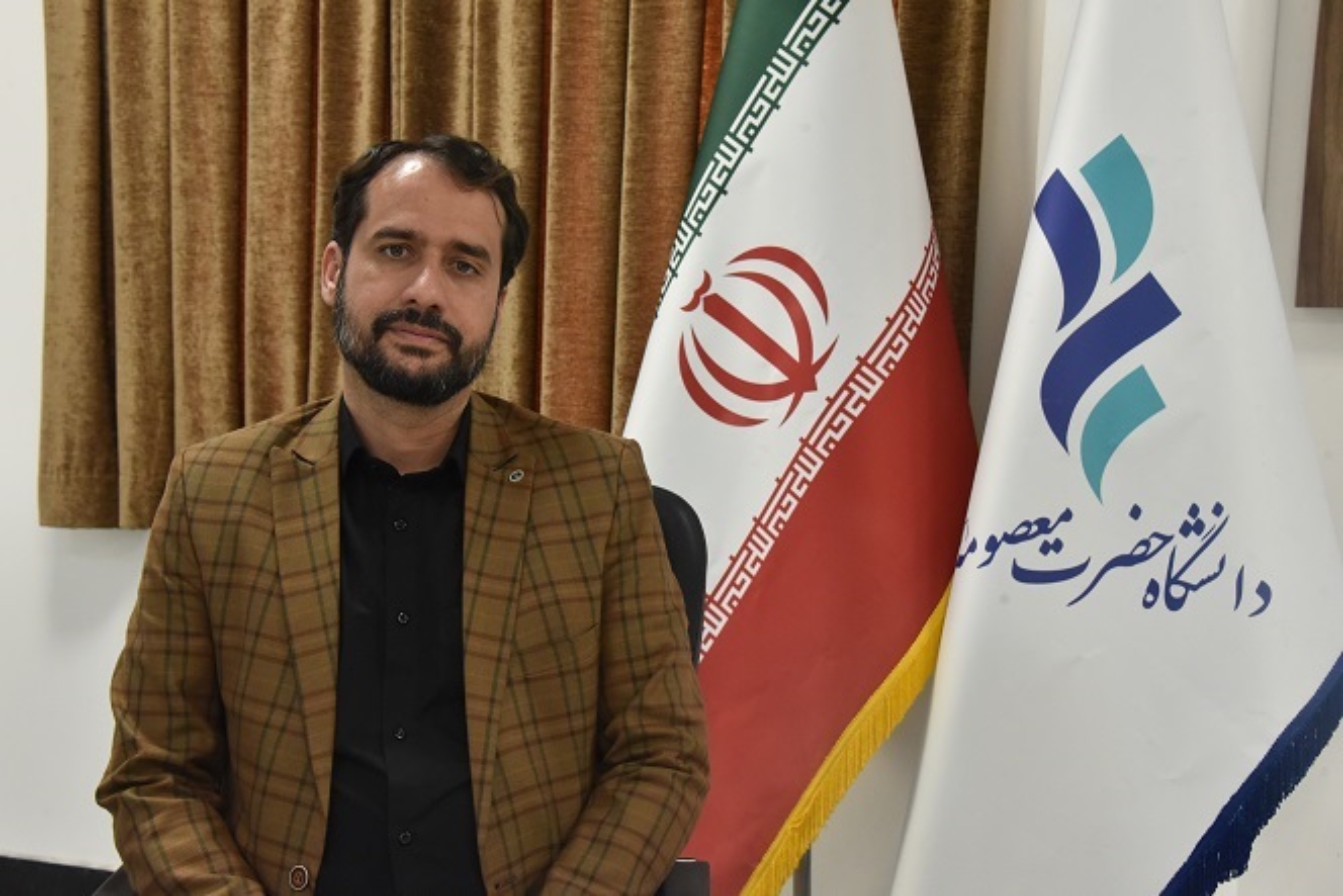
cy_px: 448
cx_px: 672
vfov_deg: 21.9
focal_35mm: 62
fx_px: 2313
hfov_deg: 32.4
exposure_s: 1/100
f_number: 9
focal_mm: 62
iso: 6400
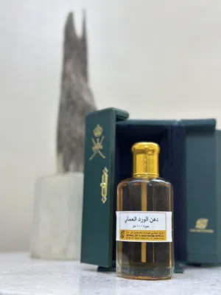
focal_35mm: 48
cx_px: 110
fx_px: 409
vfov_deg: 39.7
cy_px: 148
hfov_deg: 30.3
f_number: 1.78
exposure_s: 1/50
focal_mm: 6.86
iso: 320
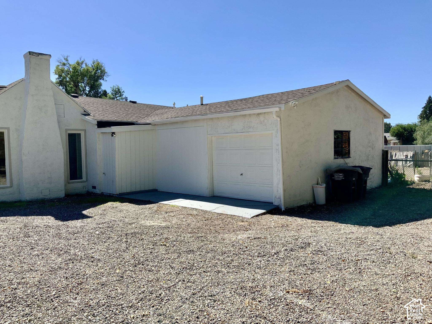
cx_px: 216
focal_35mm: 29
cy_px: 162
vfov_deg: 48.2
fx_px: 362
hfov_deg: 61.7
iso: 16
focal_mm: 3
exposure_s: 1/2141
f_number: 1.8
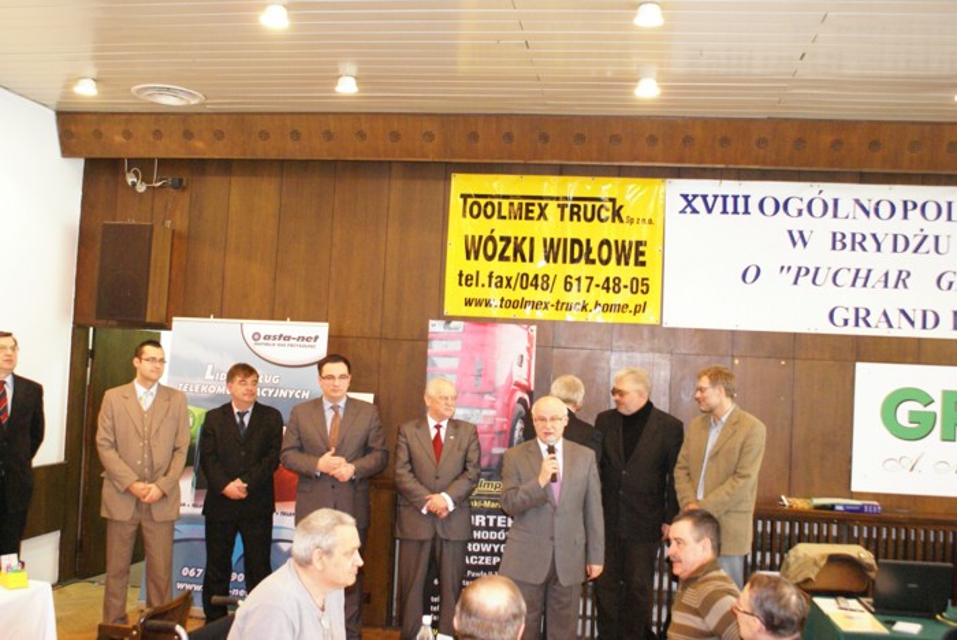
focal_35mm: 36
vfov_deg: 36.9
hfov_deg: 53.1
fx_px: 958
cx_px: 478
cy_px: 320
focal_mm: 24
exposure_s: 1/15
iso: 1600
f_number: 4.5
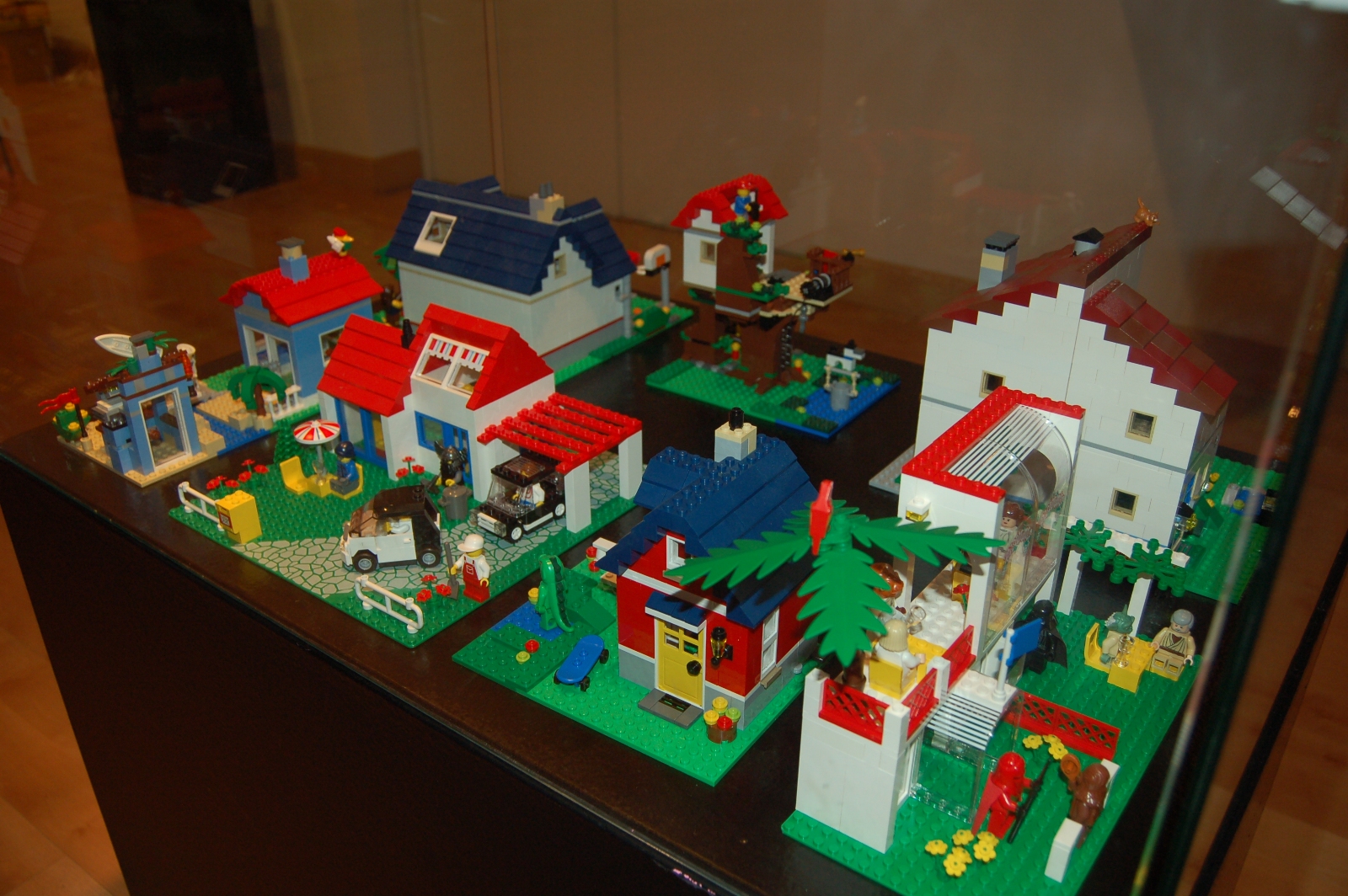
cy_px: 448
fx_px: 1122
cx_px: 674
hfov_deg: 62.0
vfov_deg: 43.5
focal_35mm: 30
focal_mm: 20
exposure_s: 1/60
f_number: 3.8
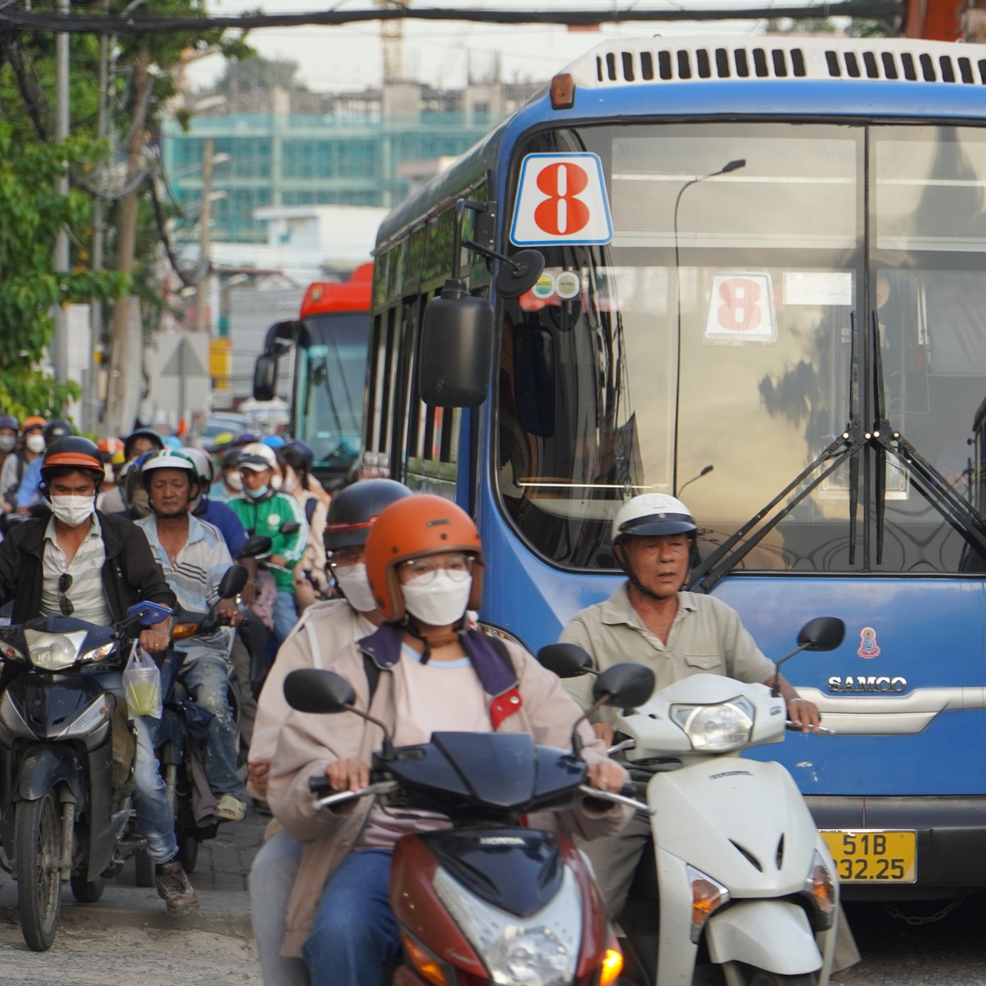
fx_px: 5575
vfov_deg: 10.1
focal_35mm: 173
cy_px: 492
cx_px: 688
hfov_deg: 10.1
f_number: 4
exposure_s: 1/160
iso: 250
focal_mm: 90
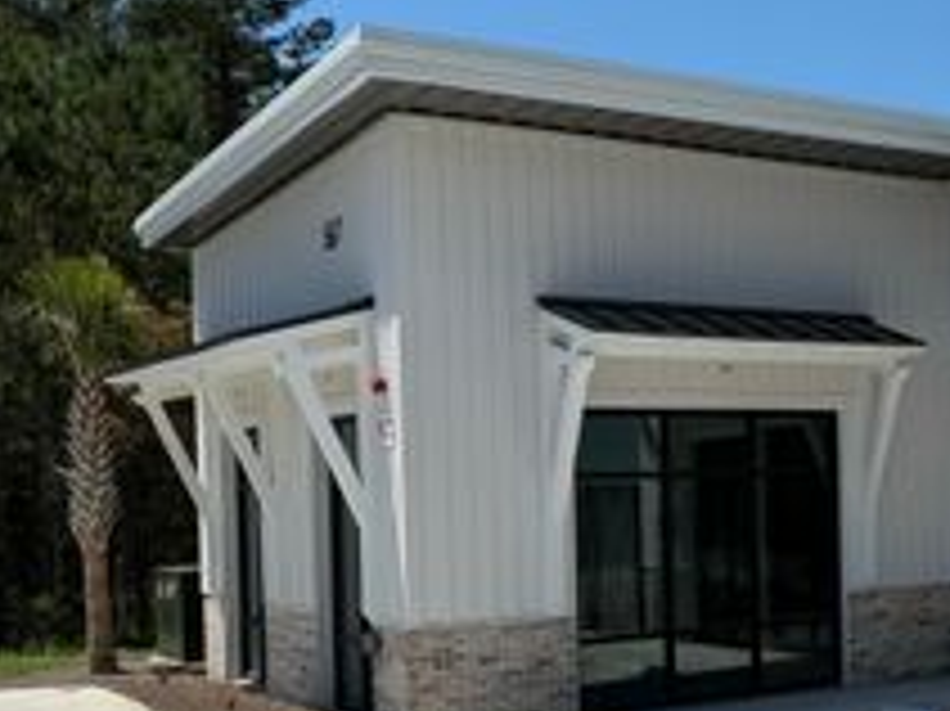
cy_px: 470
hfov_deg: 30.4
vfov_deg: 25.5
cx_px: 1036
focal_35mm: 57
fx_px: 1563
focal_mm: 6.76
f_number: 1.78
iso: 80
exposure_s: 1/6711
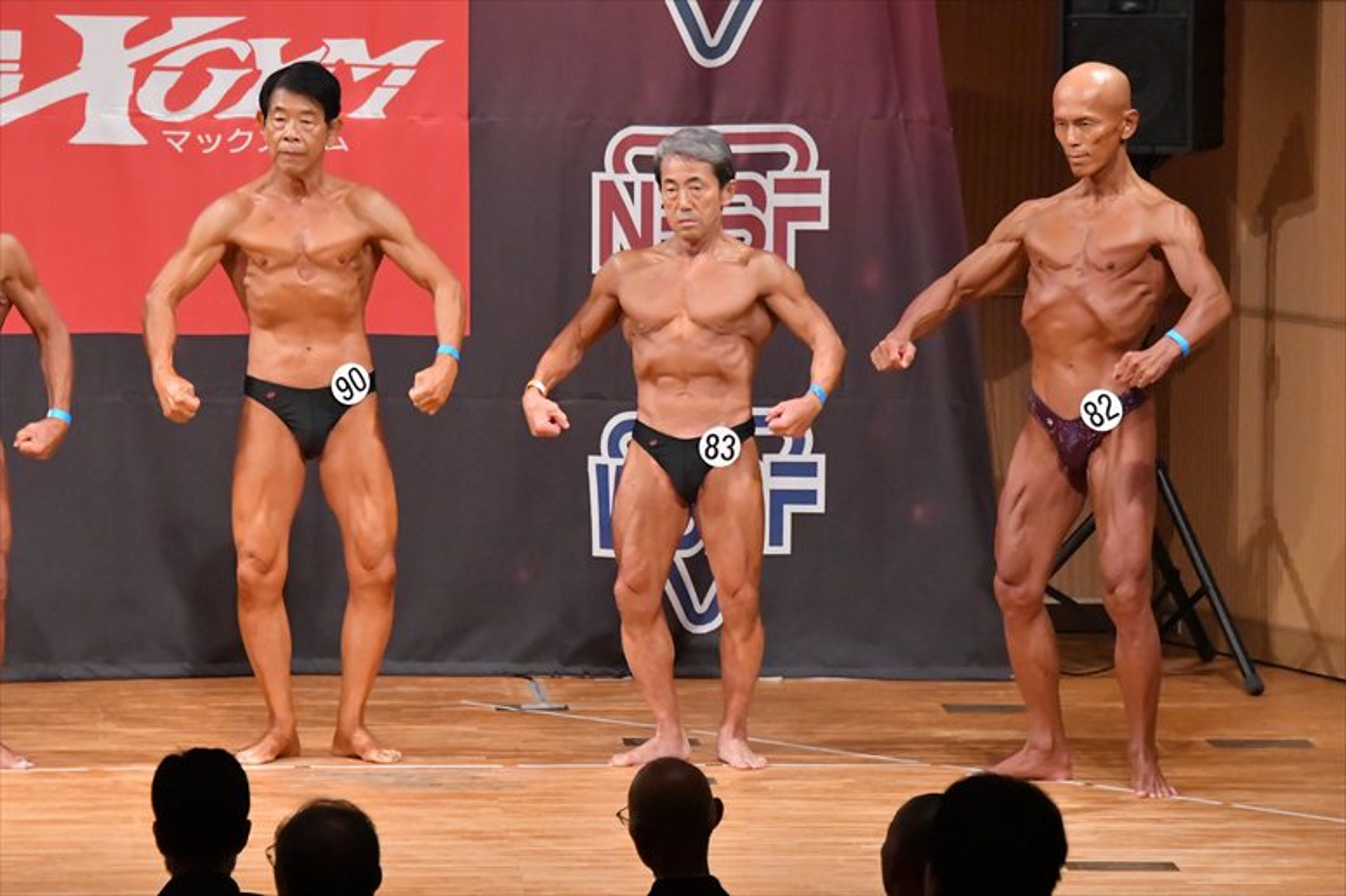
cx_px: 673
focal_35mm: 255
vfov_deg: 5.4
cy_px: 448
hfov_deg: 8.1
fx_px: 9530
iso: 11400
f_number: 5.6
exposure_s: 1/400
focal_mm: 170
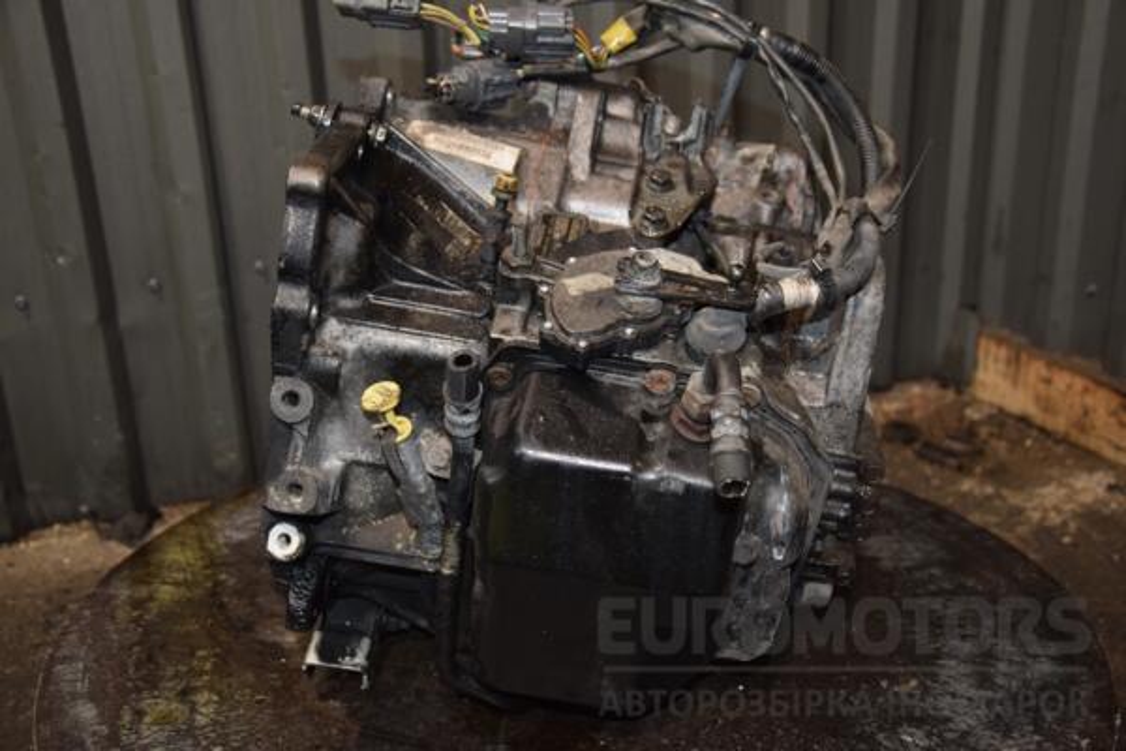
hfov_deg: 46.4
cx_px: 563
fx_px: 1314
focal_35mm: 42
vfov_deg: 31.9
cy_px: 376
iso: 800
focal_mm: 28
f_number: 5
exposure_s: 1/60
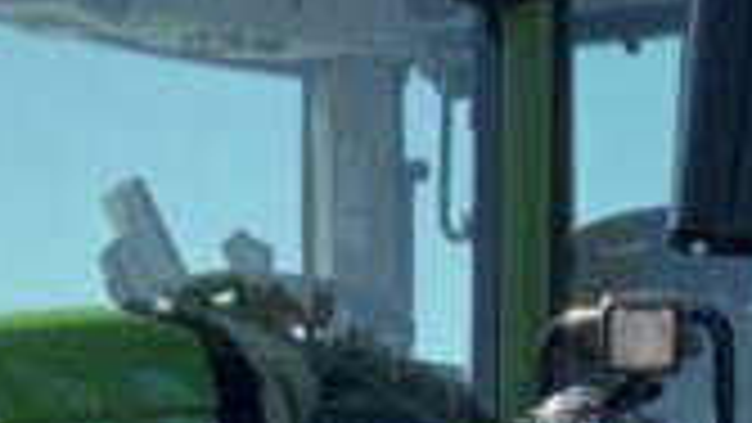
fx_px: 3869
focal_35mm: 194
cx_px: 230
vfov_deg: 6.0
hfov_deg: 11.1
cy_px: 994
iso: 16
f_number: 1.8
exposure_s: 1/1626
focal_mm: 3
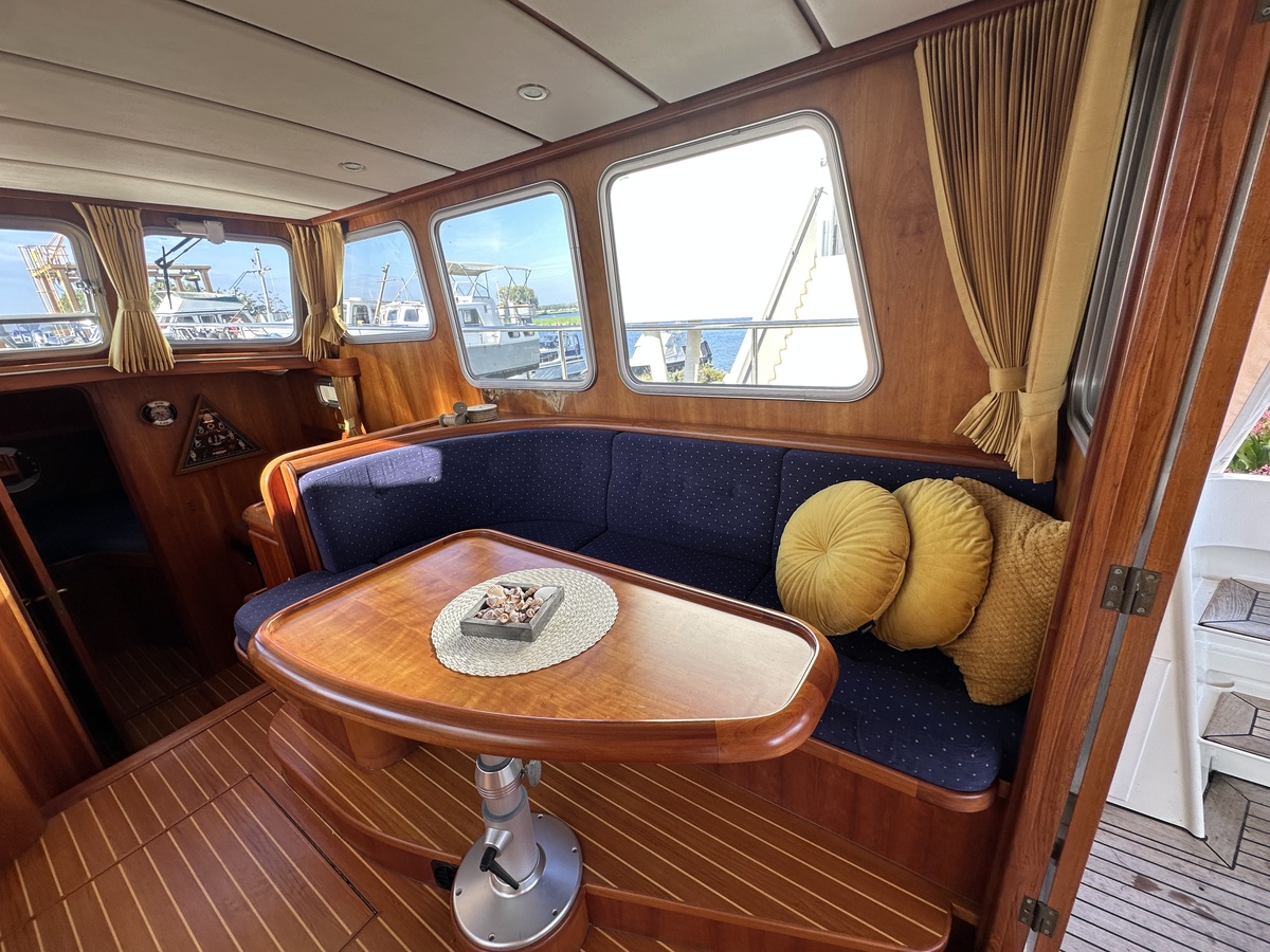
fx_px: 514
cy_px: 476
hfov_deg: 102.1
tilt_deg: -18.4
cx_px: 635
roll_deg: +4.4
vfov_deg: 85.7
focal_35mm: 14
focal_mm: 2.22
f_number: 2.2
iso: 64
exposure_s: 1/99
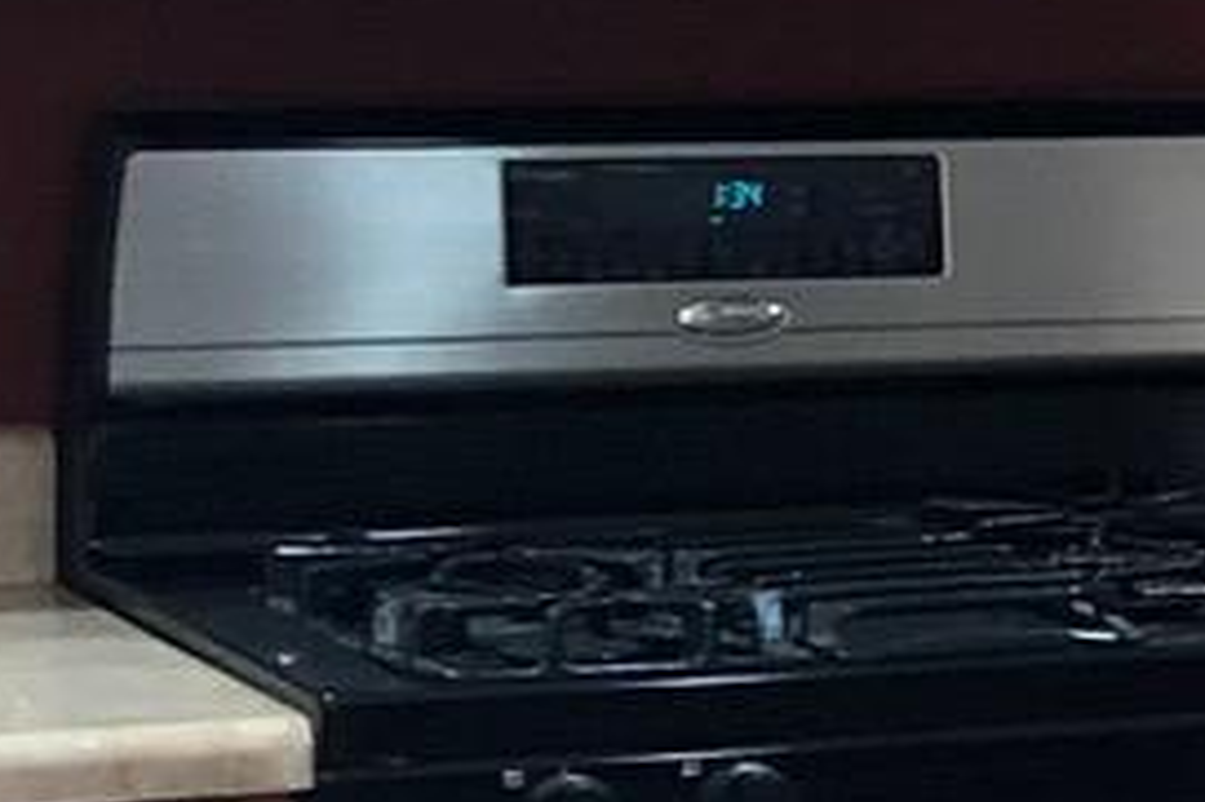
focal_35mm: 216
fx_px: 7225
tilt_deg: -5.1
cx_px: 3119
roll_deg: -1.0
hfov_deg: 8.5
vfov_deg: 6.4
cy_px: 306
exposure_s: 1/15
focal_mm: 4
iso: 40
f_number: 1.8
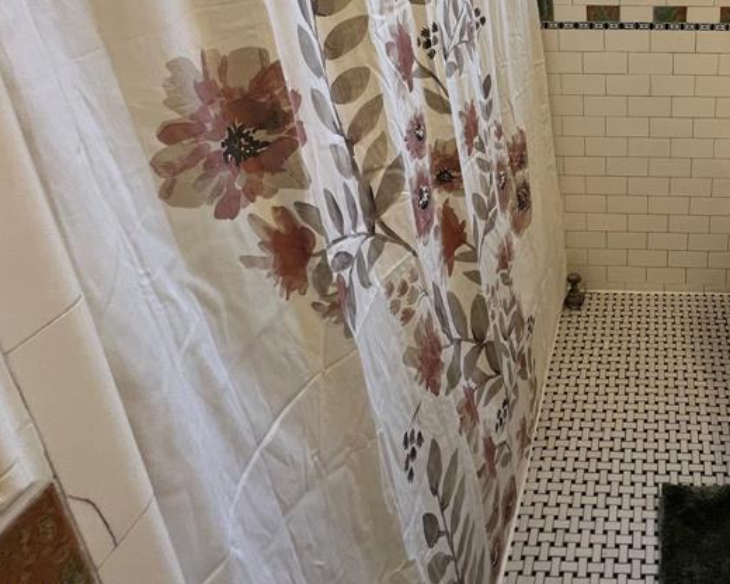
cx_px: 644
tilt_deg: -18.5
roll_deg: +0.0
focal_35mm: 25
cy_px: 88
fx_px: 540
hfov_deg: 59.0
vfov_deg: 51.8
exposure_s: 1/120
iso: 80
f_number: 1.8
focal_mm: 1.57
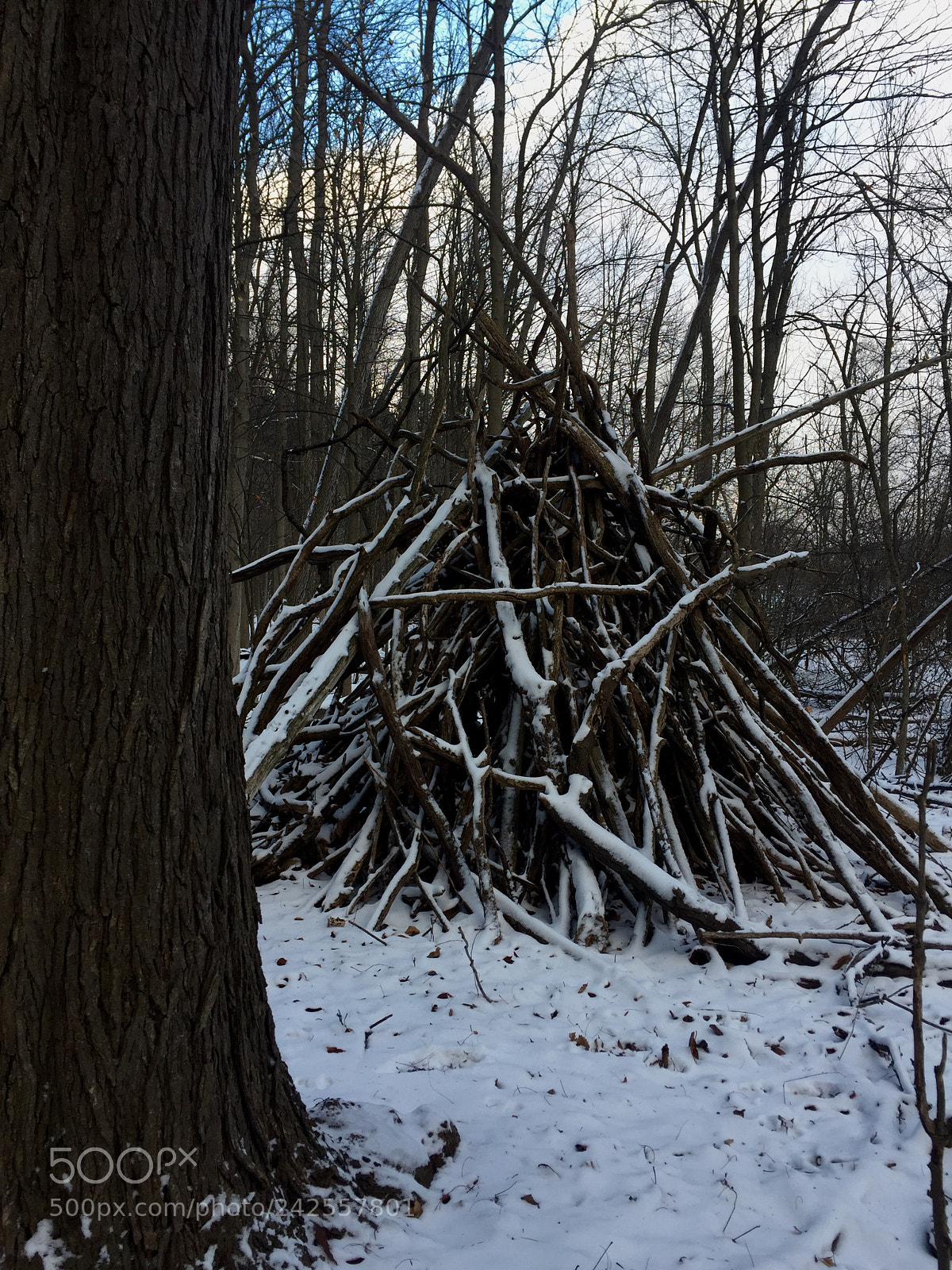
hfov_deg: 48.2
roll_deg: +0.1
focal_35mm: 29
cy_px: 635
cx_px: 476
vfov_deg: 61.7
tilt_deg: -1.5
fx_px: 1063
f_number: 2.2
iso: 32
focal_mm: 4.15
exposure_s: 1/163
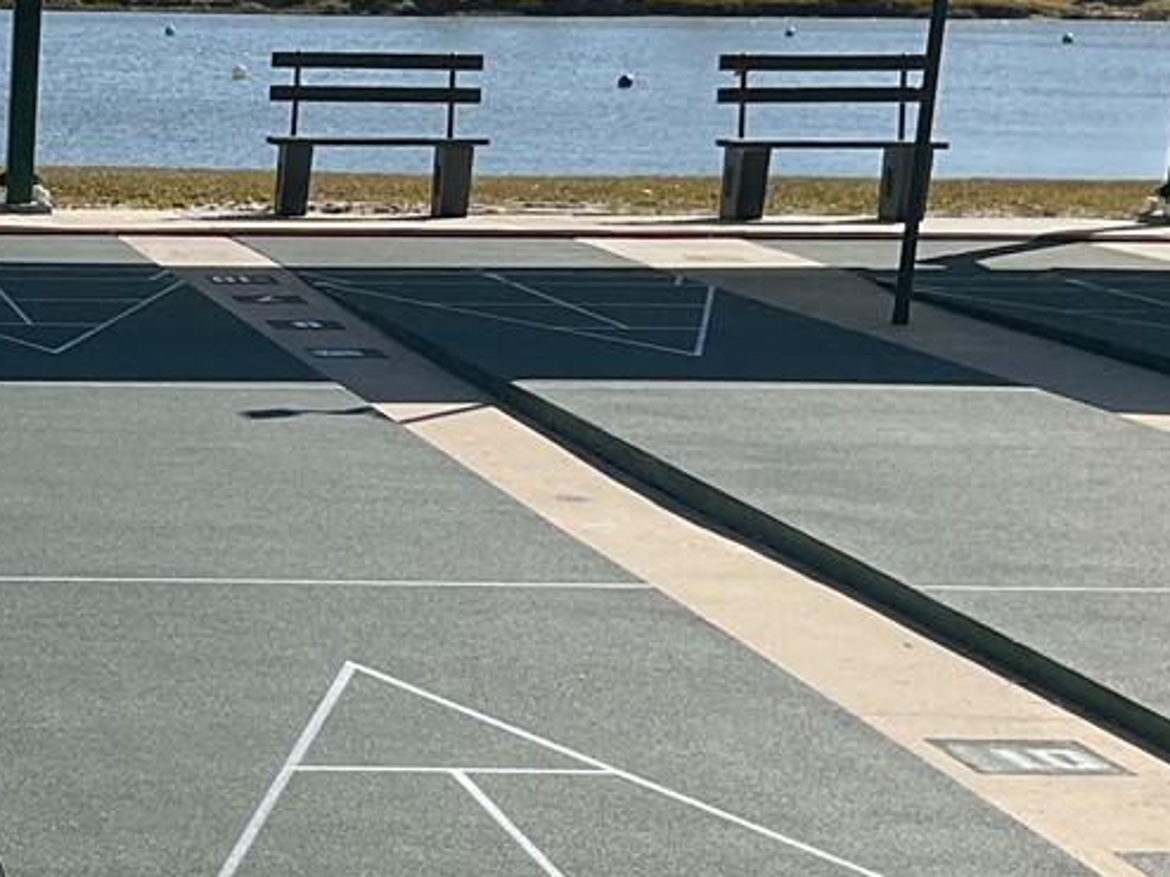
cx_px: -336
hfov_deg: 19.3
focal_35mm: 94
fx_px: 3176
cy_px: 716
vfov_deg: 15.6
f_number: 1.8
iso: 16
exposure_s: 1/2320
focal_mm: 3
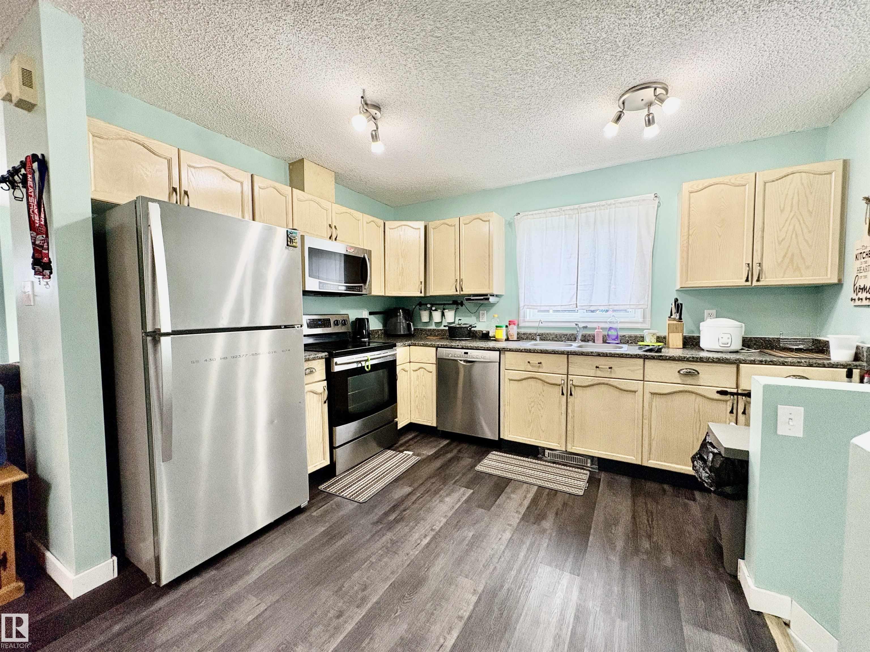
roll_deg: +1.0
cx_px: 435
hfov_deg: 102.1
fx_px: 352
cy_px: 326
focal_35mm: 14
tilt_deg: -2.7
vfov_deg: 85.7
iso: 320
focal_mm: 2.22
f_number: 2.2
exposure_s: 1/120
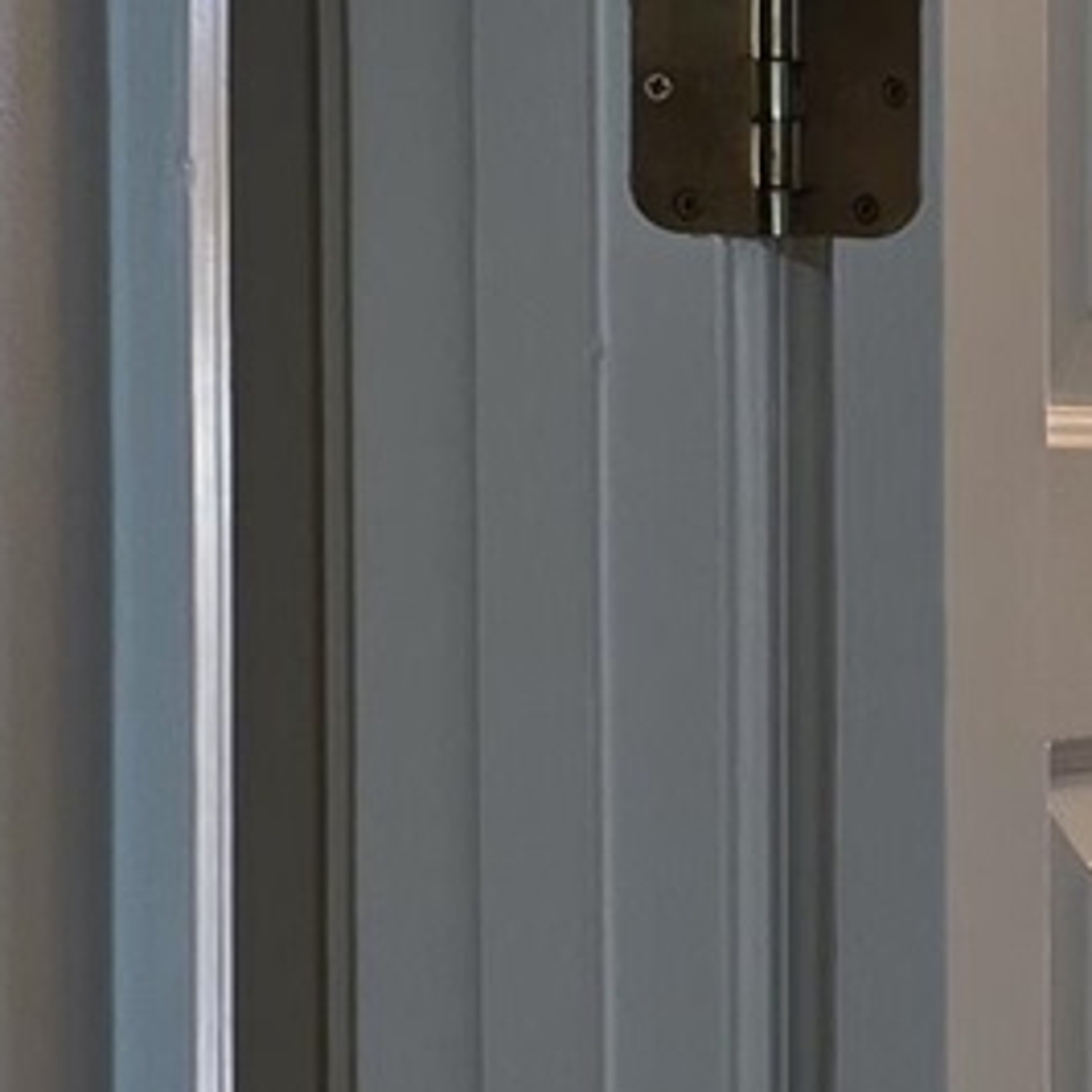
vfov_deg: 9.9
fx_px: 6282
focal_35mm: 176
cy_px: 788
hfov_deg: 8.9
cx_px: 2685
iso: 125
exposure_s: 1/120
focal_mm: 6.3
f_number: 1.7
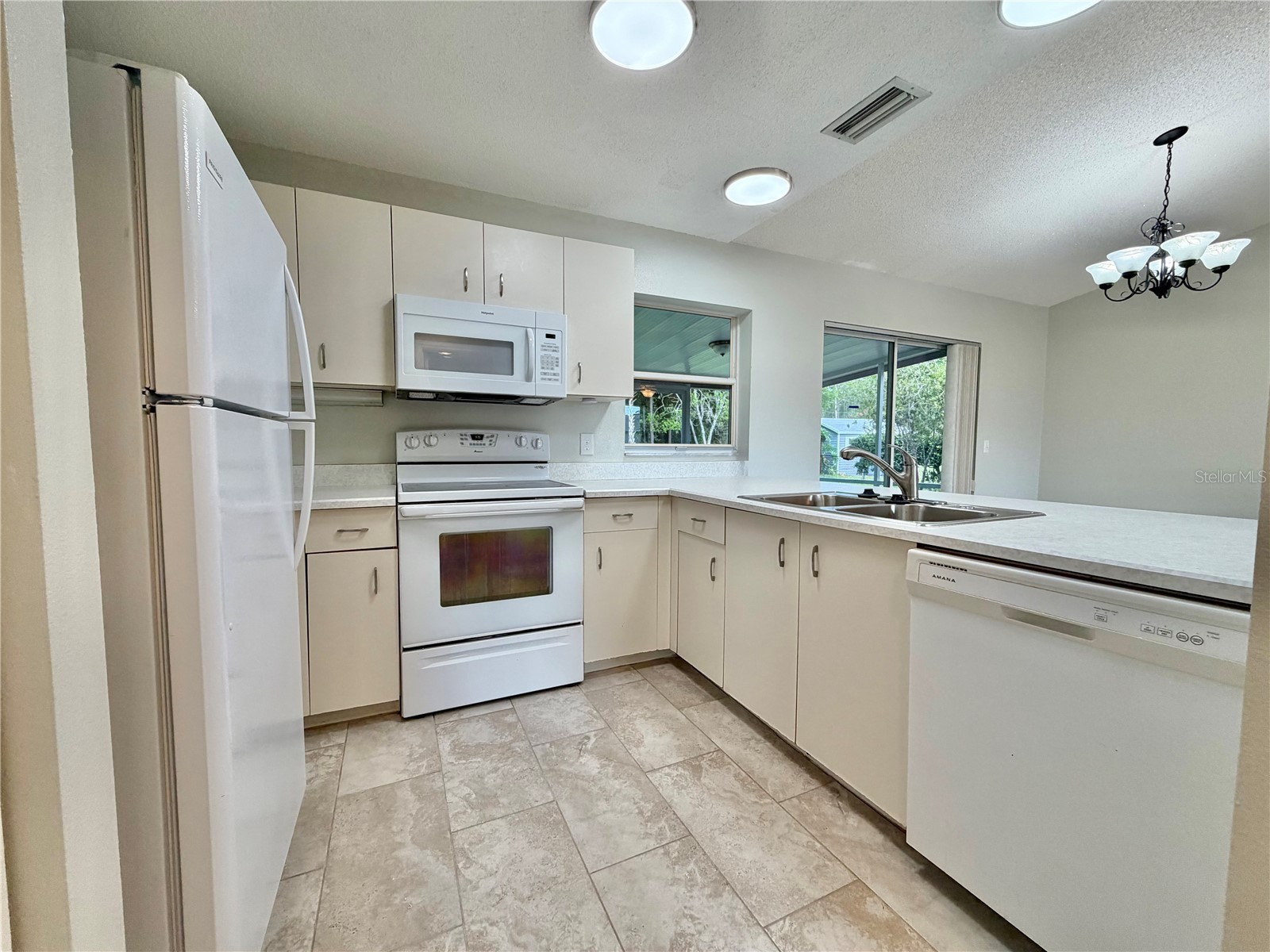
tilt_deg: -3.4
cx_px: 635
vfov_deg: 85.7
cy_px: 476
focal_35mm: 14
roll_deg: -0.5
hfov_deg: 102.1
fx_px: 514
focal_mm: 2.22
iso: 160
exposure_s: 1/120
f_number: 2.2
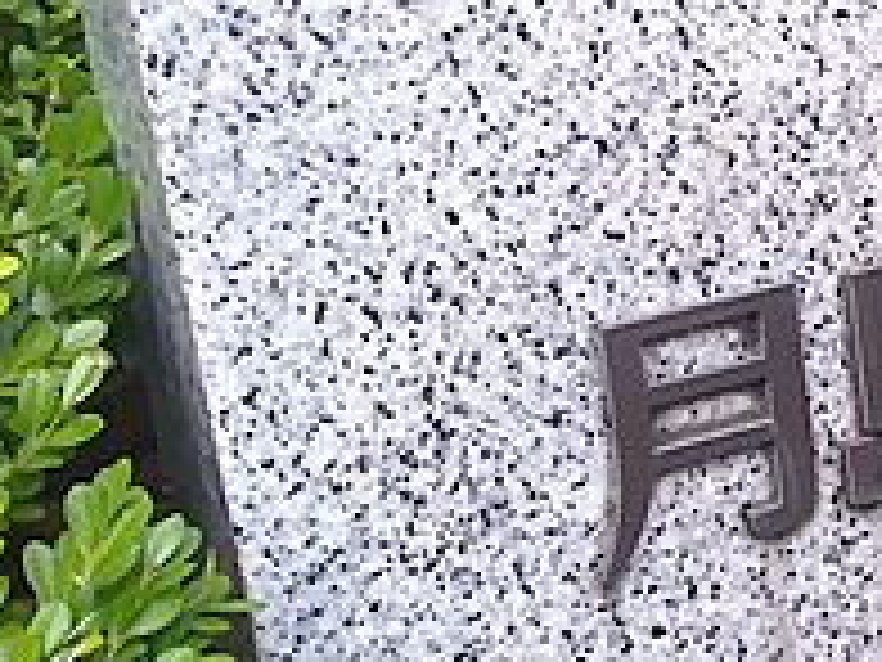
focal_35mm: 55
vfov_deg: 26.6
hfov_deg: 29.6
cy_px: 329
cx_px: 1080
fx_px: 1401
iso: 50
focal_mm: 2.28
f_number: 2.6
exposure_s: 1/156
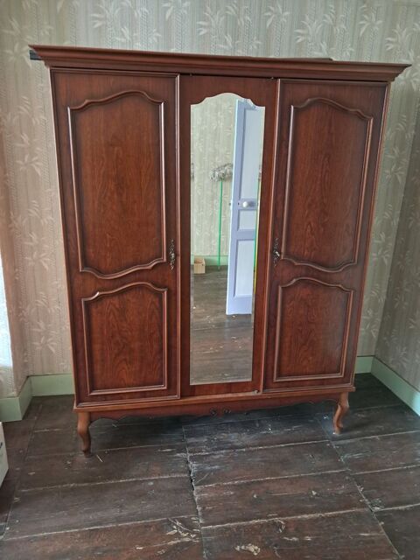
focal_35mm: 27
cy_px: 280
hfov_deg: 51.4
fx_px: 437
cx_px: 210
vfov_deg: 65.3
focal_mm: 4
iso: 640
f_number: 1.8
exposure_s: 1/25
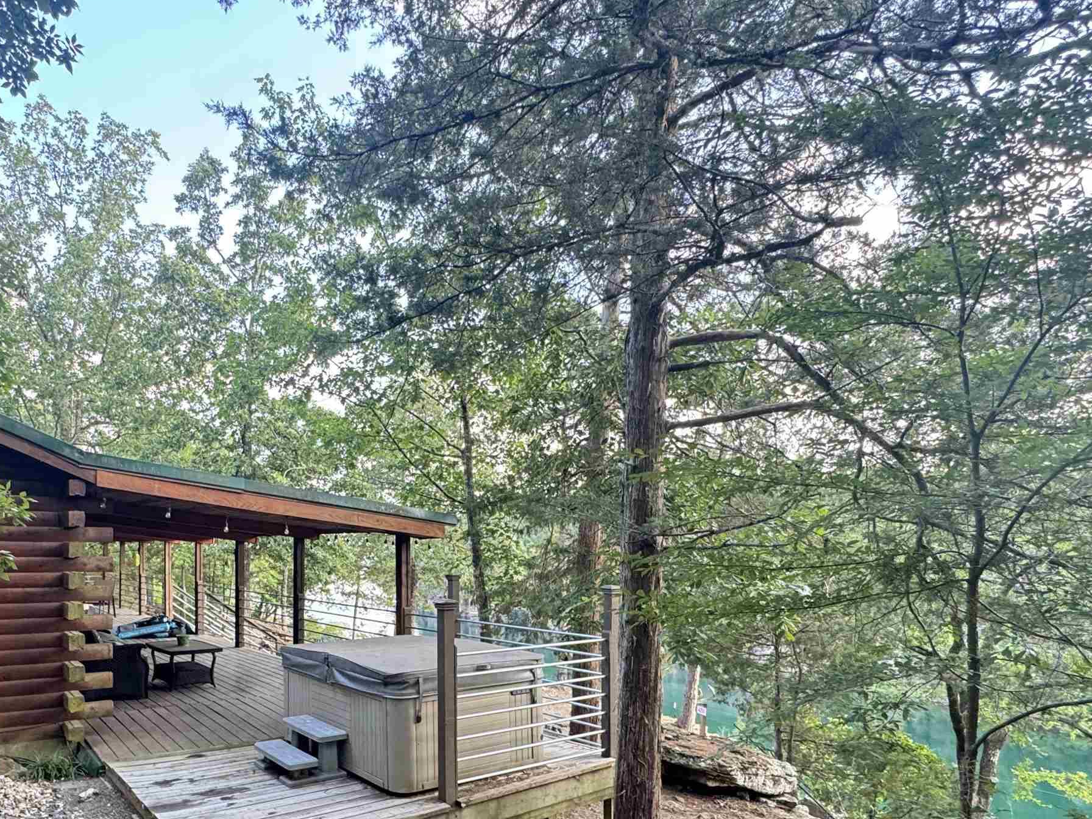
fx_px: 757
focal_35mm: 24
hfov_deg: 70.0
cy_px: 556
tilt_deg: -1.0
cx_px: 385
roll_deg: +0.8
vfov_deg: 55.5
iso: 250
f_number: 2.2
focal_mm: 2.22
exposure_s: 1/99
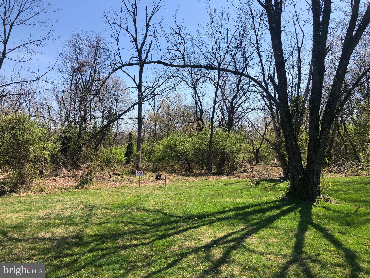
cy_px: 139
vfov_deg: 49.7
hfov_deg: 63.4
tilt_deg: +2.0
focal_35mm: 28
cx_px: 185
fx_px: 299
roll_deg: +0.2
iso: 20
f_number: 1.8
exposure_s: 1/1429
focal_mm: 4
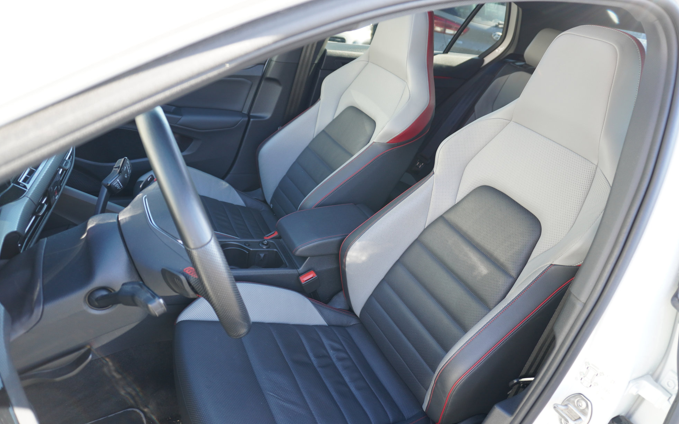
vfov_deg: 49.2
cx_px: 341
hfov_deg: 72.5
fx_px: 463
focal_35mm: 25
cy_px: 229
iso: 200
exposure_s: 1/30
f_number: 3.5
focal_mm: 16
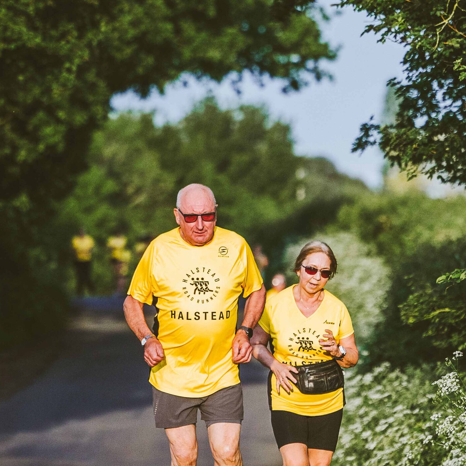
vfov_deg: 5.2
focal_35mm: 337
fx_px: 5133
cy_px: 195
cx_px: 251
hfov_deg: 5.2
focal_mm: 145
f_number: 2.8
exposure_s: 1/8000
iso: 500
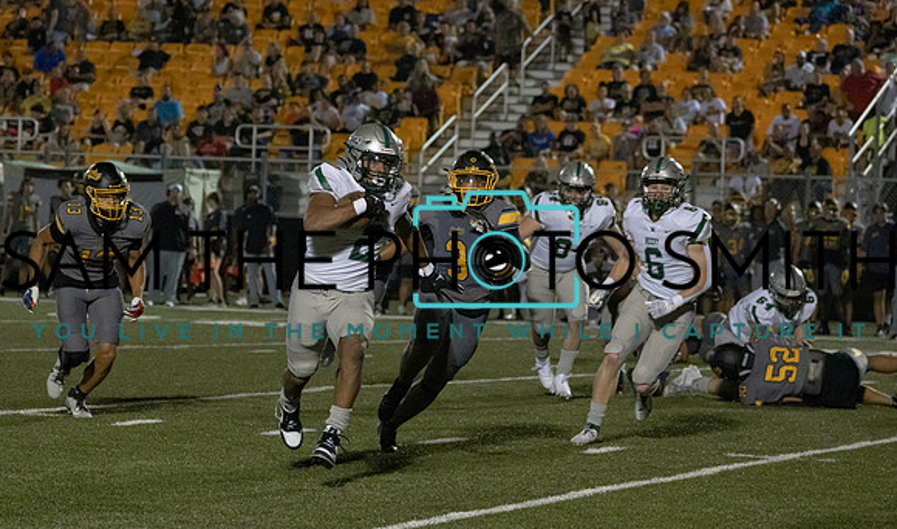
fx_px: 4079
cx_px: 359
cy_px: 283
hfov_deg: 12.5
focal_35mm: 169
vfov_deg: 7.4
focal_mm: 133
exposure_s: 1/1000
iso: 16000
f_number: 5.6
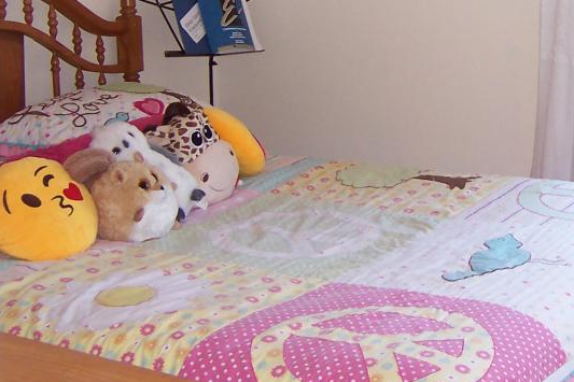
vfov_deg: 18.5
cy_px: 17
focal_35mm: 72
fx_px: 1148
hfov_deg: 27.0
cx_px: 523
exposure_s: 1/60
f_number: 2.8
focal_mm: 5.6
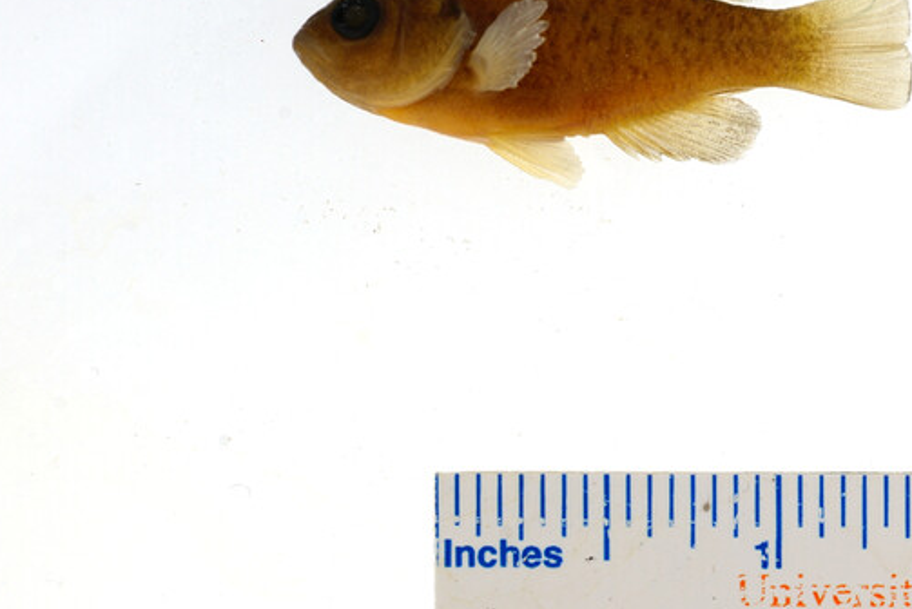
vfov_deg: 9.6
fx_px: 3625
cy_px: 249
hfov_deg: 14.0
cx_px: 1046
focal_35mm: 143
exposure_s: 1/200
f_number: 10
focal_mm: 60
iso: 100
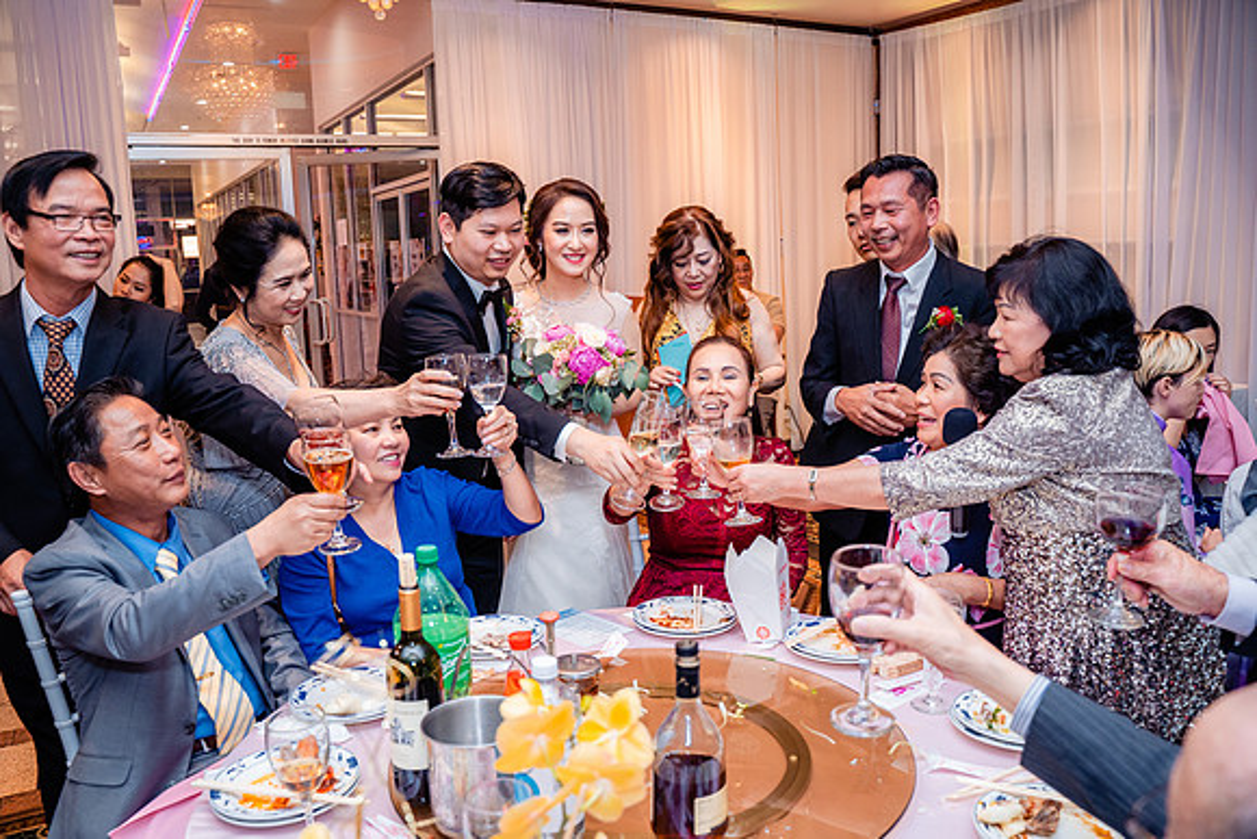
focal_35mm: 28
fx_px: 978
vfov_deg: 46.4
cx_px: 628
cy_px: 420
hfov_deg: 65.5
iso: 1600
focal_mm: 28
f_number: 4.5
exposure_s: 1/200
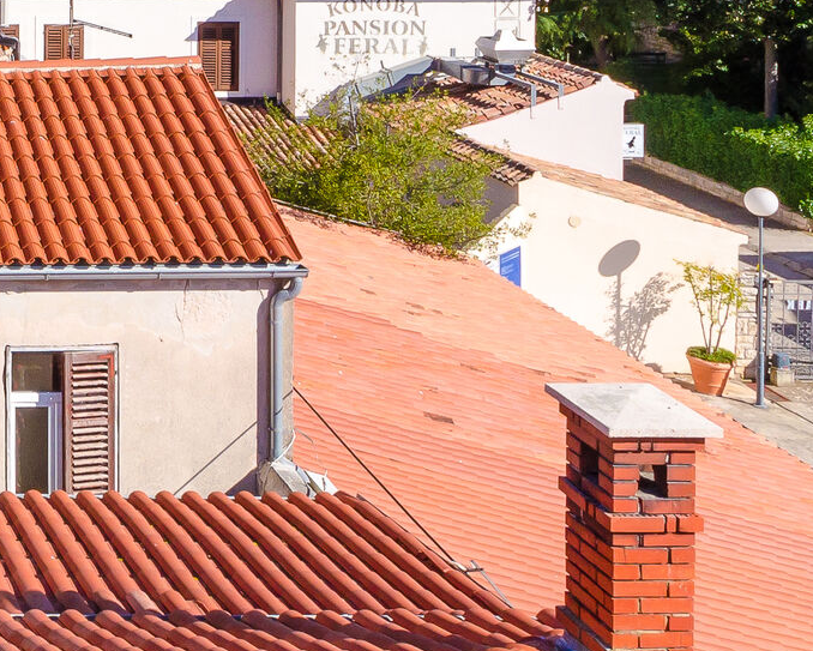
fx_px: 1396
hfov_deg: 26.1
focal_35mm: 58
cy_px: -129
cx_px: -325
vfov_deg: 23.9
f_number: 11
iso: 200
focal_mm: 10
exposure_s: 1/400
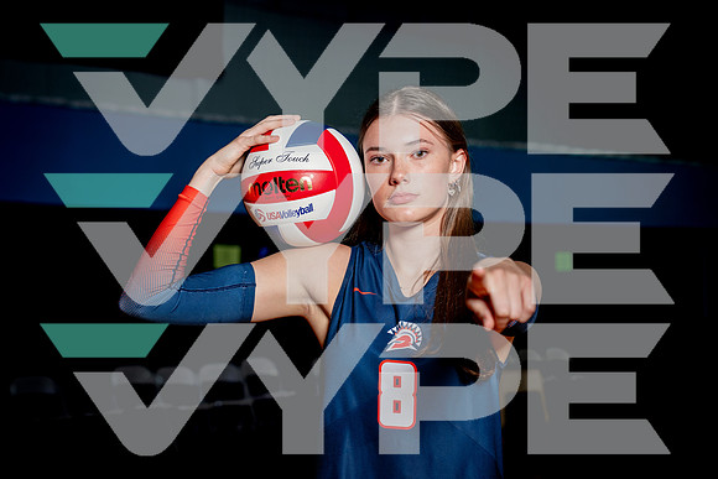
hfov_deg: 28.5
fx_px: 1413
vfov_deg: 19.2
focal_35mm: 71
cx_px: 359
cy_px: 240
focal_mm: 70
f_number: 4.5
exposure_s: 1/200
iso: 250
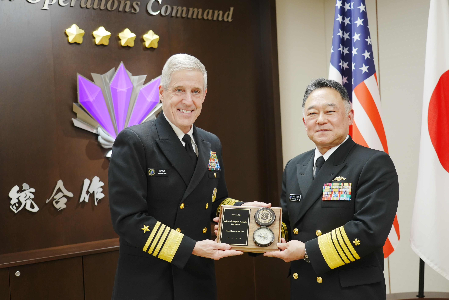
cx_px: 224
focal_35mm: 45
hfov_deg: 43.6
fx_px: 562
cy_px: 150
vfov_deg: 29.9
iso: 2500
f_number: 4
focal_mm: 45
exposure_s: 1/250
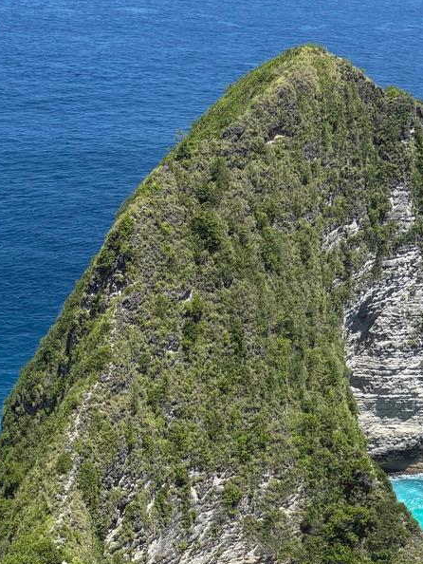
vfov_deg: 25.8
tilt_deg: -32.6
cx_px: 102
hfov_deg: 20.8
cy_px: 613
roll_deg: -5.0
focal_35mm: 70
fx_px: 1140
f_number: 1.6
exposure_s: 1/3279
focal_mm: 5.96
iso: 50
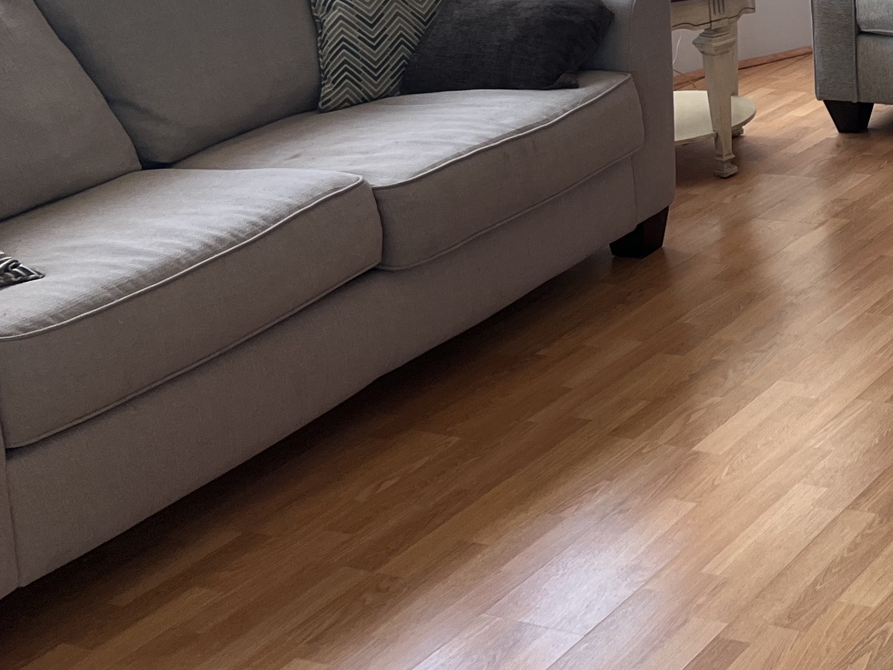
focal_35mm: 66
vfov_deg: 21.0
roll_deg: +2.0
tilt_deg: -9.6
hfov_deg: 26.2
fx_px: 1703
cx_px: 1074
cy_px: -93
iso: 100
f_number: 1.5
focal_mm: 5.7
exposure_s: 1/120
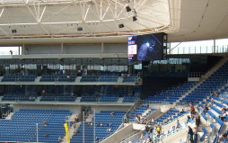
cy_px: 125
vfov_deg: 17.6
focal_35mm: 73
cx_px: 150
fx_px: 454
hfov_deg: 28.0
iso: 64
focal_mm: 5.7
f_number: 2.8
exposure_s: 1/478
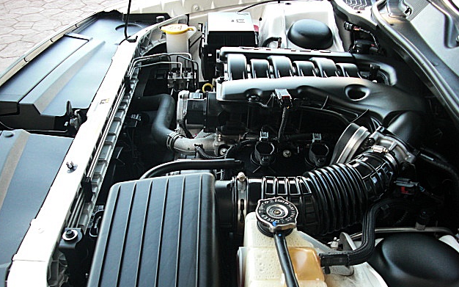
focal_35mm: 39
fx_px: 488
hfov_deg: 50.4
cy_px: 175
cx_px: 227
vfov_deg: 32.6
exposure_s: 1/125
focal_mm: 6.3
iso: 200
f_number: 2.8
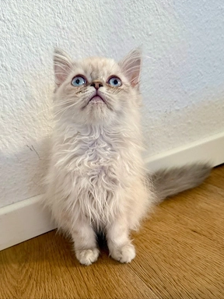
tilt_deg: -26.4
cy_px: 144
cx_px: 110
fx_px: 216
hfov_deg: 54.9
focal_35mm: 25
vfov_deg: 69.4
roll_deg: +9.6
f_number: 1.78
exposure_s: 1/82
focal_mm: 6.76
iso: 200
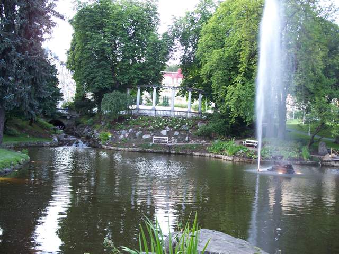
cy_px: 127
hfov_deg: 50.1
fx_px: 362
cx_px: 170
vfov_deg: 38.7
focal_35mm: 37
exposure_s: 1/30
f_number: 2.8
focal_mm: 7.8
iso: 125
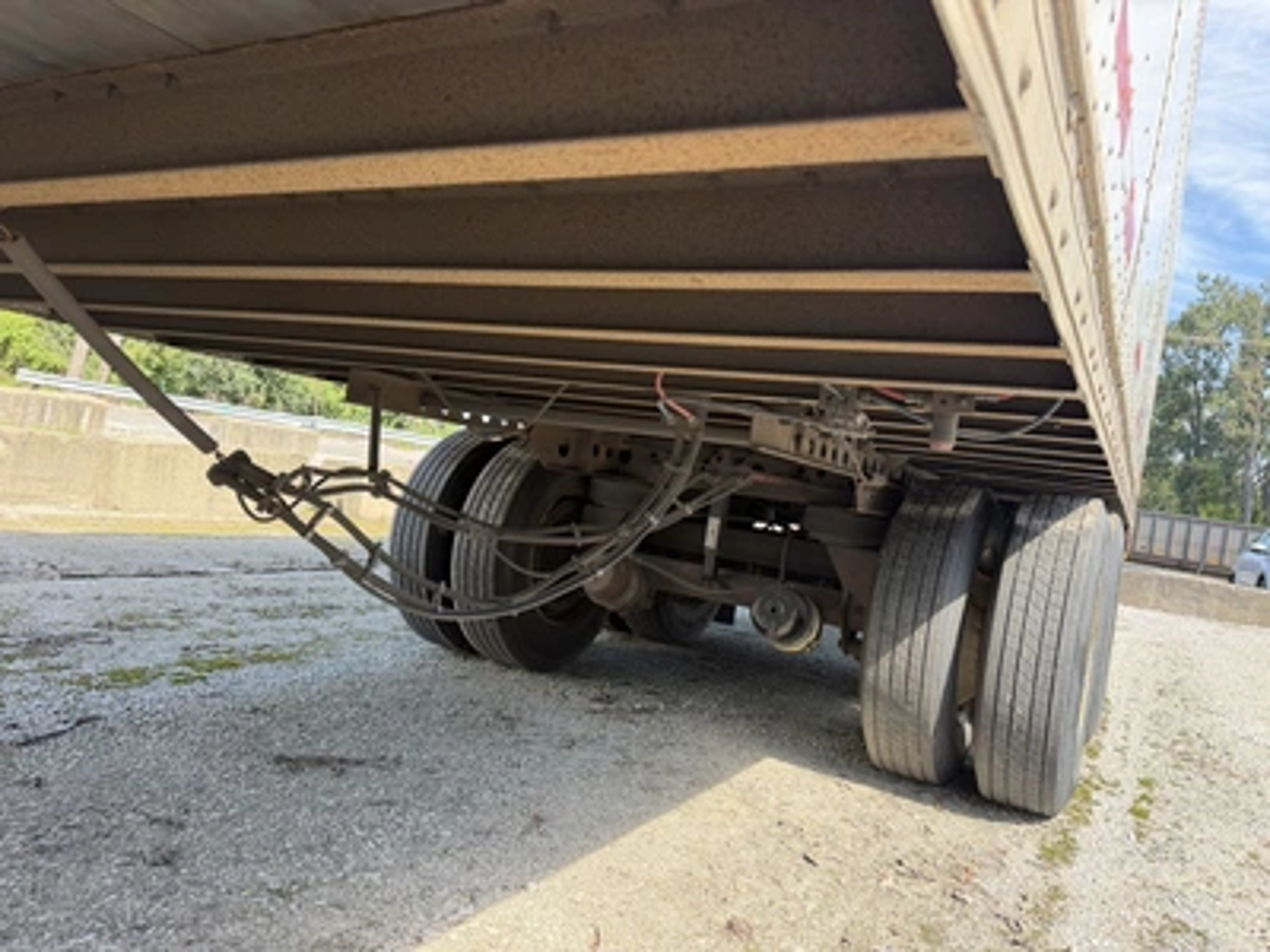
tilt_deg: -3.3
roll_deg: -9.2
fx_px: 881
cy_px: 476
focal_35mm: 24
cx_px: 635
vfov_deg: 56.8
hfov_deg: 71.6
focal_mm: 6.76
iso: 100
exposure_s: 1/617
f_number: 1.78
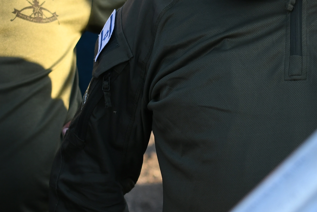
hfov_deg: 14.5
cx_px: 224
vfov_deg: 9.7
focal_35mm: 141
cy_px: 61
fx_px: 1242
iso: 320
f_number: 2.8
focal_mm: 35
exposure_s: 1/1000
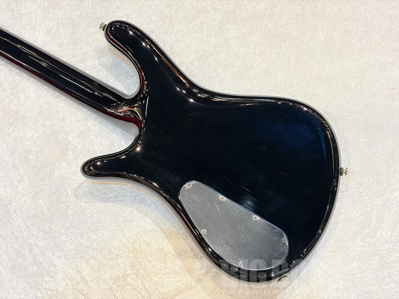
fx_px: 599
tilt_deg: -75.0
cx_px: 200
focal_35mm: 52
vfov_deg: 28.0
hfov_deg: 36.8
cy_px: 150
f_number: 1.6
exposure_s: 1/30
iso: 250
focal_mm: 5.96
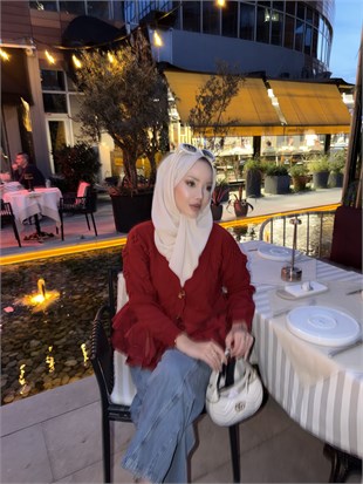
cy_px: 242
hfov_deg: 56.8
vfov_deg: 71.6
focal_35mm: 24
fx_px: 335
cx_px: 182
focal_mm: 6.76
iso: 100
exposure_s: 1/4
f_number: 1.78
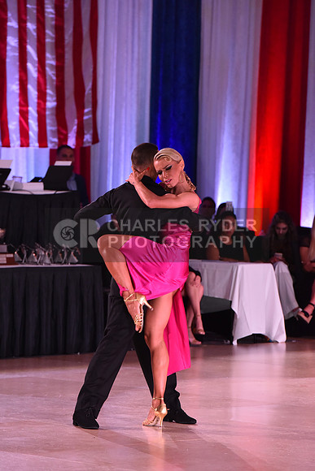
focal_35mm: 200
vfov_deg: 10.3
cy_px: 236
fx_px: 2623
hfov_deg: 6.9
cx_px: 158
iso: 2500
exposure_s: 1/320
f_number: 5.6
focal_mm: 200
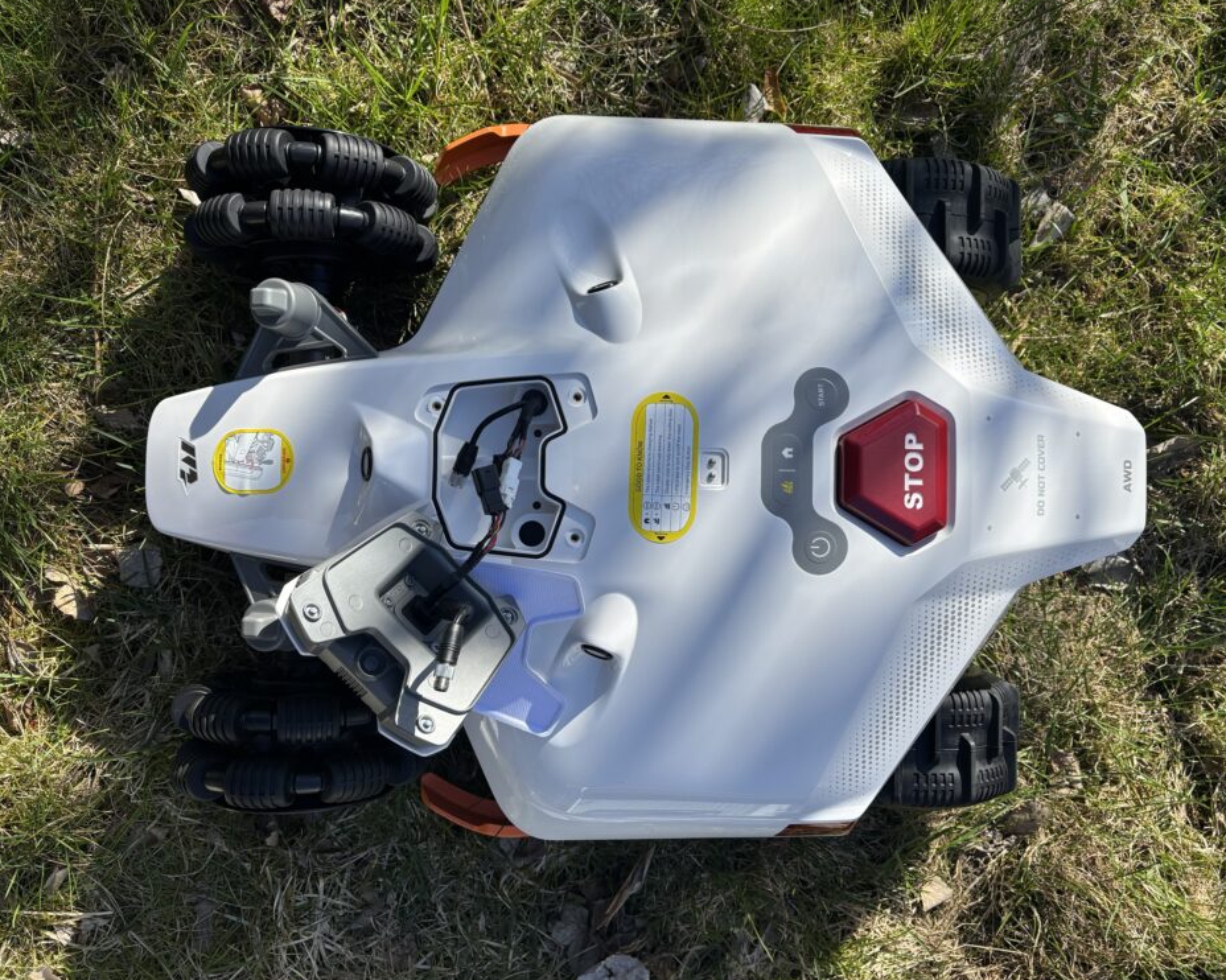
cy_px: 487
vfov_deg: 51.5
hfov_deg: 62.2
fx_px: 1016
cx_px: 649
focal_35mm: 28
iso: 50
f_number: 1.6
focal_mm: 5.96
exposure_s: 1/2342
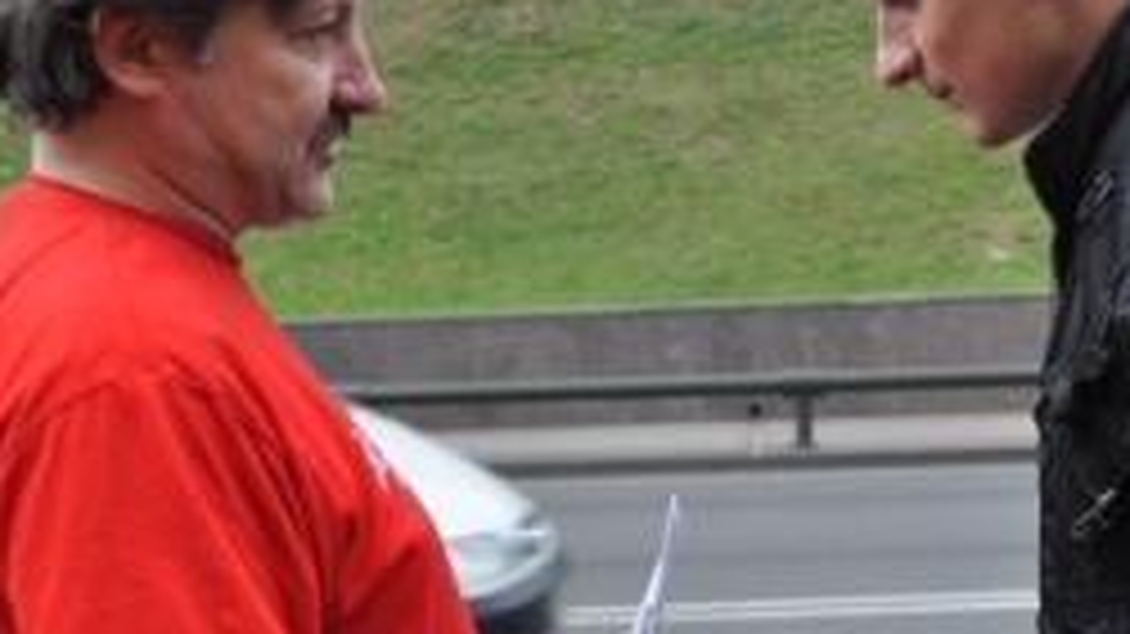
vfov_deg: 16.5
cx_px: 855
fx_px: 2187
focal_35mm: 73
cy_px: 445
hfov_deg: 28.5
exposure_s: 1/250
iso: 250
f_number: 5.6
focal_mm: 26
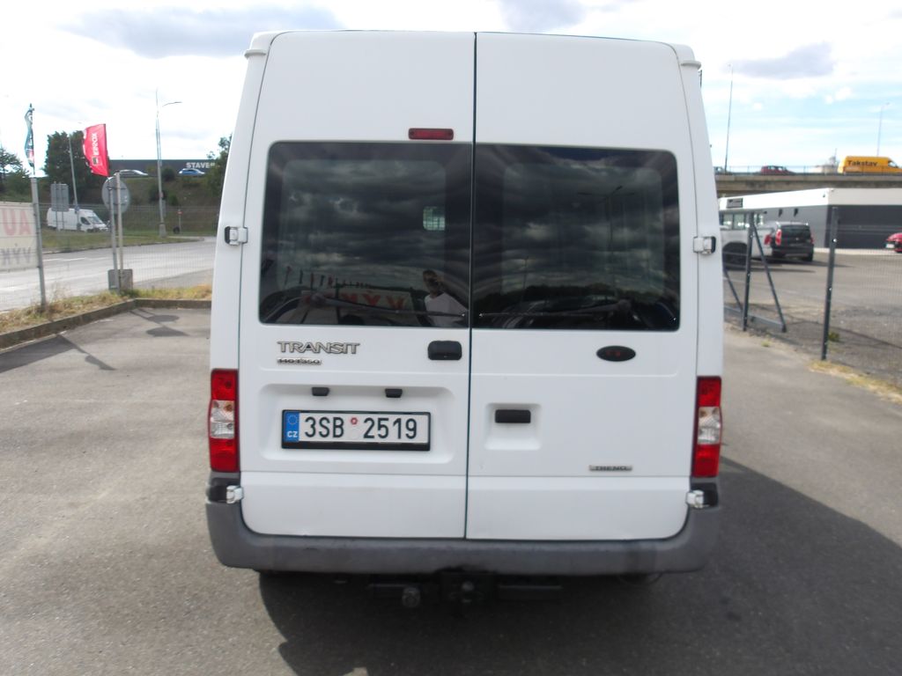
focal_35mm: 27
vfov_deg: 51.4
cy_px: 338
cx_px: 451
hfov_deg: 65.3
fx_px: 704
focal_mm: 4.9
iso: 100
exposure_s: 1/861
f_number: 3
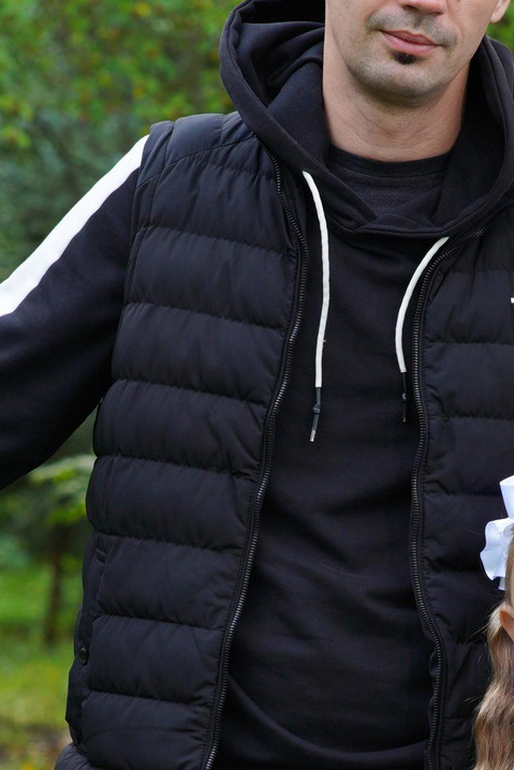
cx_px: 311
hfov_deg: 4.5
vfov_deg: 6.8
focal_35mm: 303
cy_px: 626
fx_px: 6486
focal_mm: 85
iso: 500
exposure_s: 1/200
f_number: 5.6
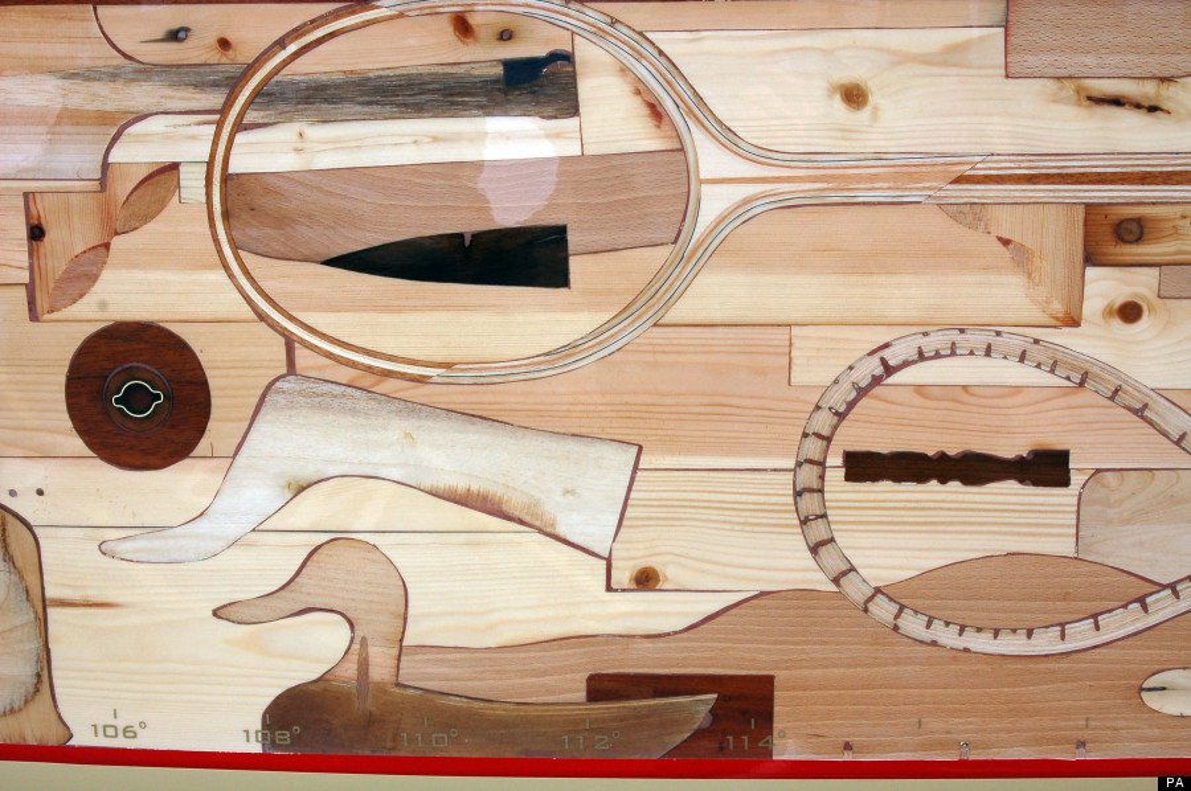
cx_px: 596
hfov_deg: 38.9
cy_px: 396
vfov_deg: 26.4
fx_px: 1685
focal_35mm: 51
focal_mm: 34
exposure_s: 1/250
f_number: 10
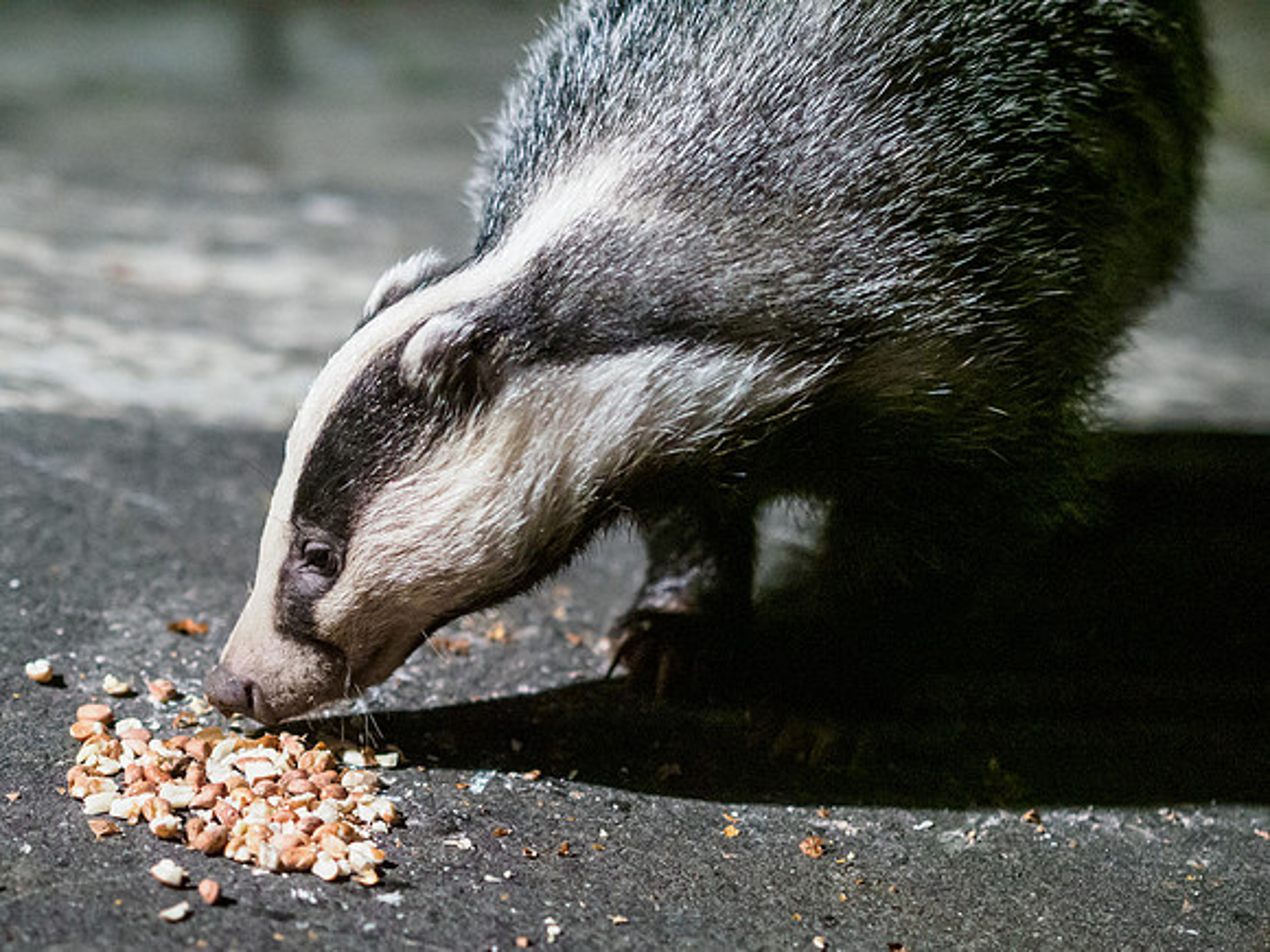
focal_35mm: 103
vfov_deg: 14.4
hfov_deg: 19.1
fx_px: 3781
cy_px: 545
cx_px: 543
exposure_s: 1/100
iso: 4000
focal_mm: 45
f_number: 1.8
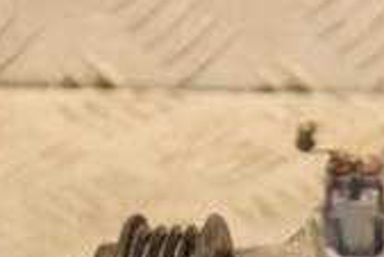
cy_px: 437
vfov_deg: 3.7
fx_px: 3971
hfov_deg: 5.5
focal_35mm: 372
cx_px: 582
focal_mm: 70
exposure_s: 1/160
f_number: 5.3
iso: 800
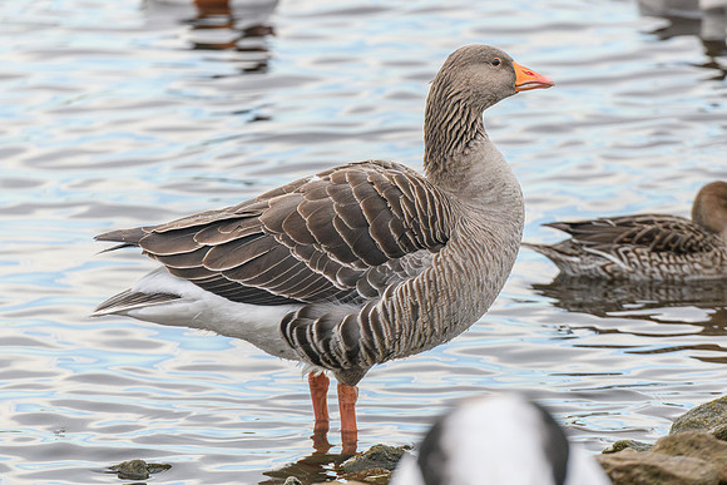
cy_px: 239
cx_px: 445
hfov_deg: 3.8
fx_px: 10922
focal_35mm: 541
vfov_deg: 2.5
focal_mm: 400
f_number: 8
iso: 3600
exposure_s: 1/1250
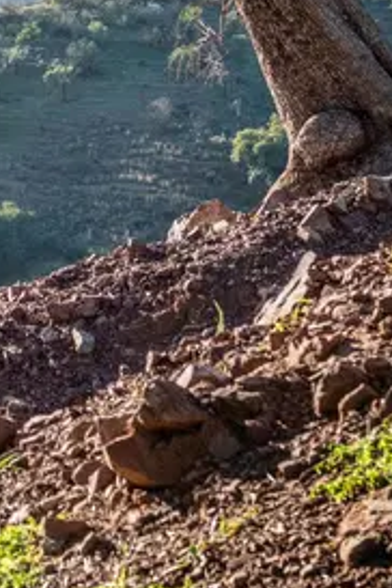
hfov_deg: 7.9
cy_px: -45
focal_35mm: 167
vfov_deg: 12.1
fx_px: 2727
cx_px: -379
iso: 100
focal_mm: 38
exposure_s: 1/125
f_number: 8
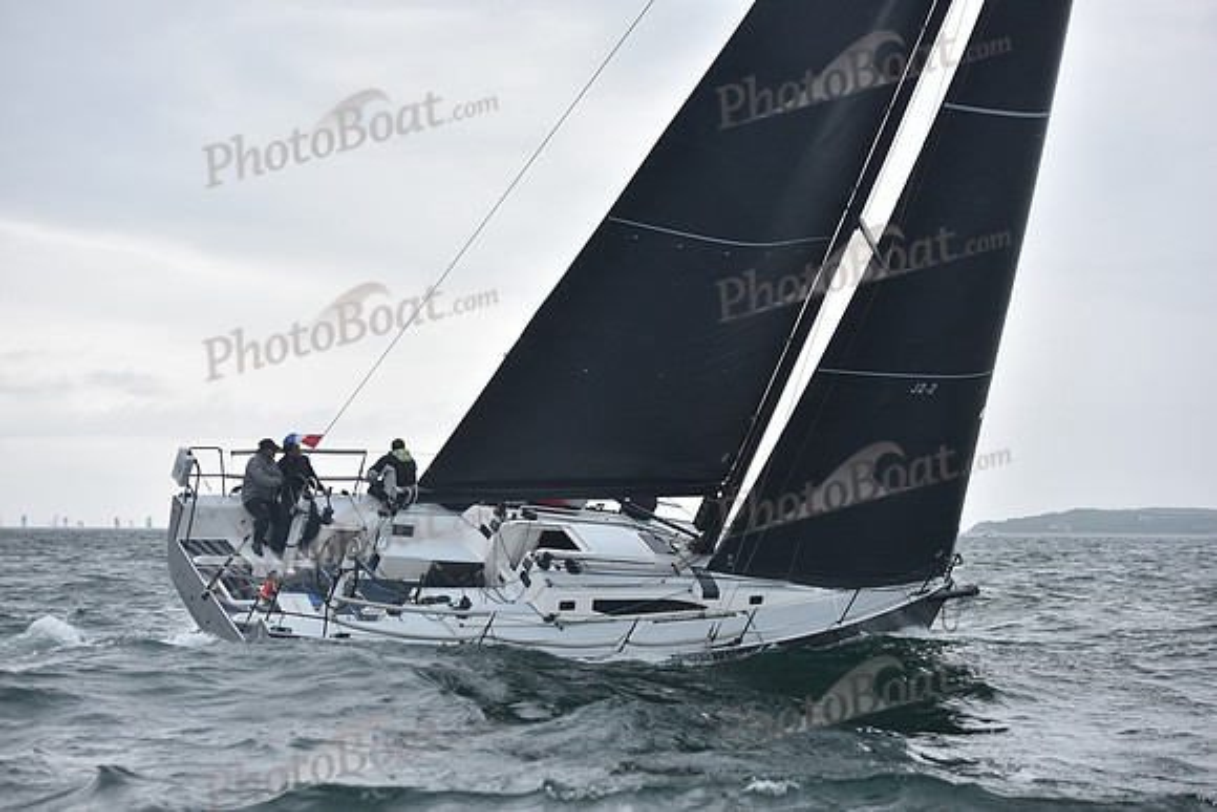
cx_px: 608
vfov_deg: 18.2
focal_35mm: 75
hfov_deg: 27.0
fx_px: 2536
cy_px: 406
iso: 400
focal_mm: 75
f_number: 4
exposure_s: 1/640
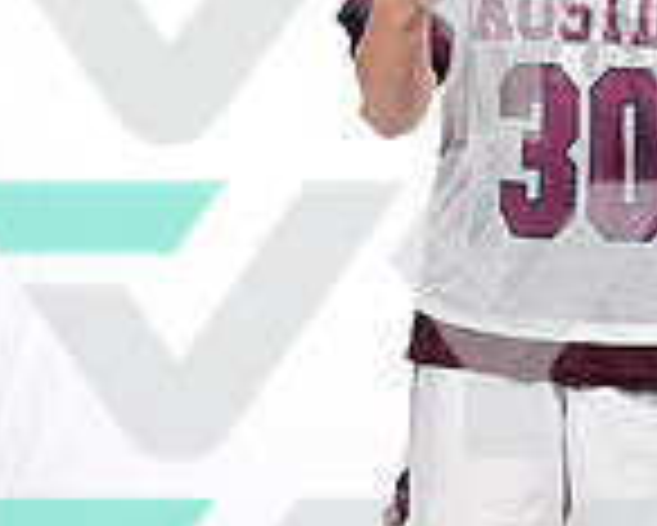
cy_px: 324
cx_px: 616
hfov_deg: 13.1
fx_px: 2821
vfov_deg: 10.7
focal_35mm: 145
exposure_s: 1/250
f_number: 7.1
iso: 640
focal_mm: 50
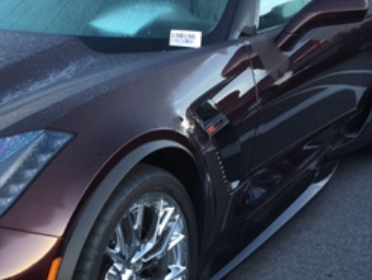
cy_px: 211
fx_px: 807
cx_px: 17
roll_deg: +2.0
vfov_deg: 19.5
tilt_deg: -17.8
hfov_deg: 24.9
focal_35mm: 75
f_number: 2.2
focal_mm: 4.15
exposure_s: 1/60
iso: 32
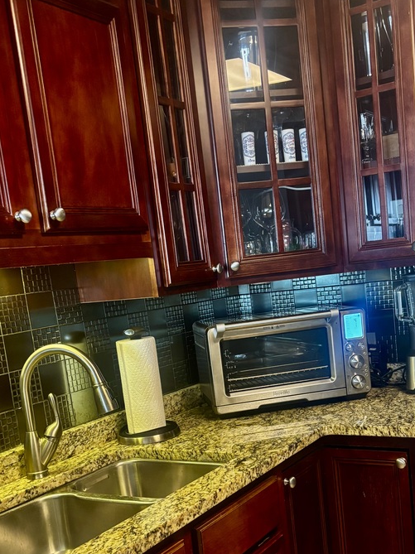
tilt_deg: -9.0
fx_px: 672
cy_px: 370
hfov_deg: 34.2
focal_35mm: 42
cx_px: 242
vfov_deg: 44.2
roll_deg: +6.5
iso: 400
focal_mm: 5.96
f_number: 1.6
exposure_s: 1/60
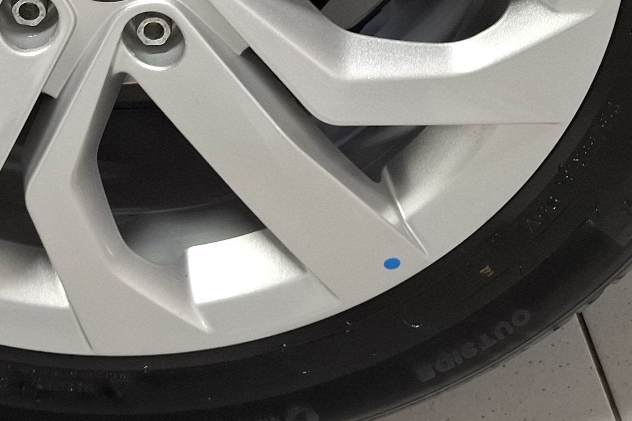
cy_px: -182
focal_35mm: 70
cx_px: 103
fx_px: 1229
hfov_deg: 28.1
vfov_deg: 17.7
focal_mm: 5.54
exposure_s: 1/30
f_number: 1.8
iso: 320
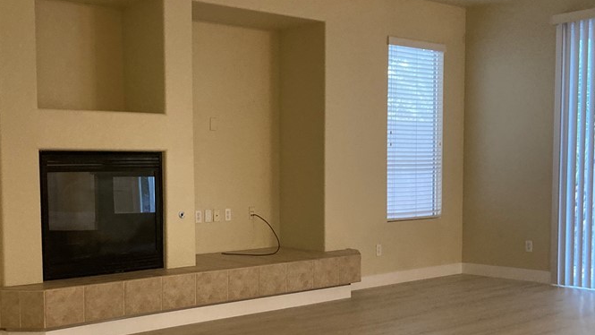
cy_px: 223
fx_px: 741
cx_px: 226
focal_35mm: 47
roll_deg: -0.3
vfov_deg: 25.3
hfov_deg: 43.4
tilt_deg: -2.9
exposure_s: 1/60
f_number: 1.8
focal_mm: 3.99
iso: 250
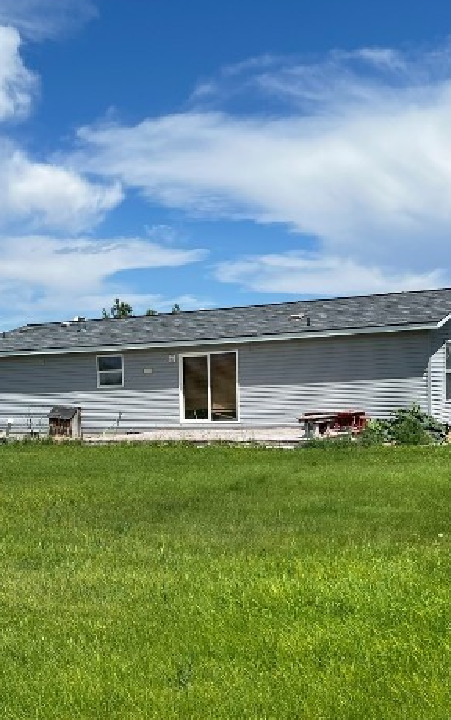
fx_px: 904
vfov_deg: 43.1
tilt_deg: -1.4
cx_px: 147
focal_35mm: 46
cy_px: 452
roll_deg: +2.3
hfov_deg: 27.8
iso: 50
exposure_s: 1/6579
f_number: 1.5
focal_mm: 5.7
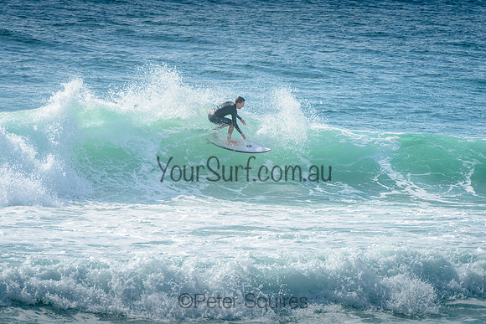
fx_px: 6622
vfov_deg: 2.8
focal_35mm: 490
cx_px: 238
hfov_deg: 4.2
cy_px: 152
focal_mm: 400
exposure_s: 1/1600
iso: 200
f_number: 9
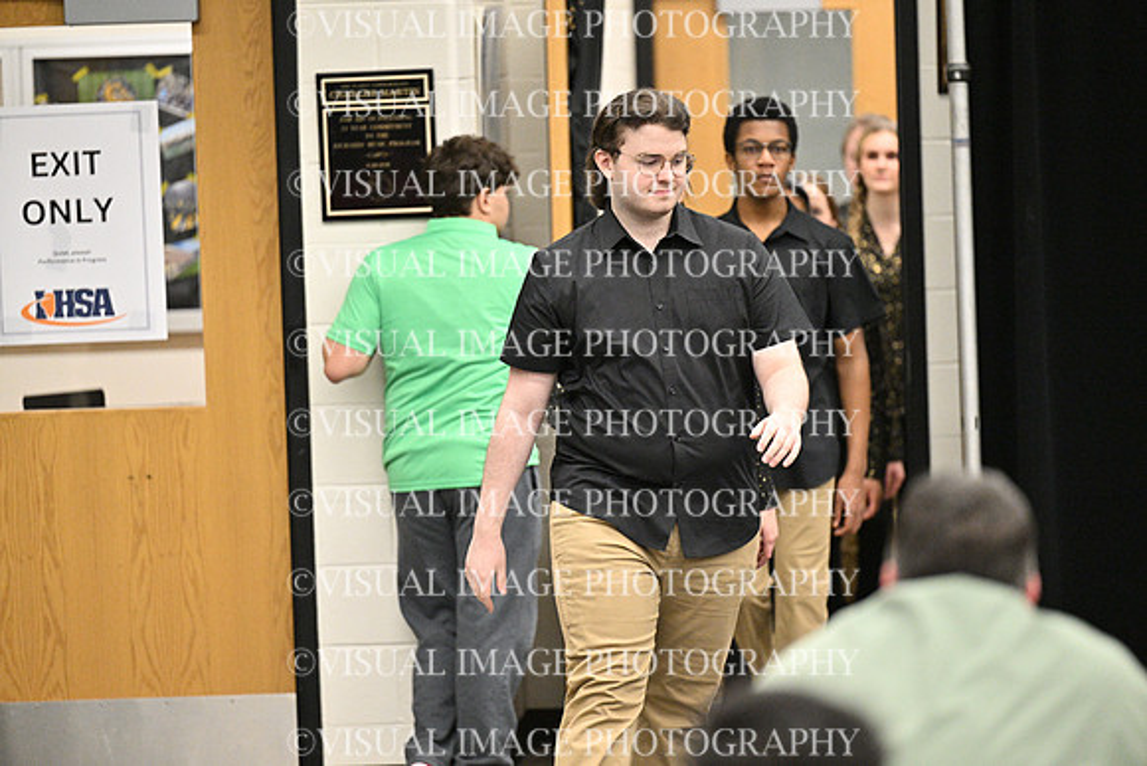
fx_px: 6373
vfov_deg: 6.9
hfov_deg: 10.3
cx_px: 574
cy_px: 383
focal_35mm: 200
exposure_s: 1/500
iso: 6400
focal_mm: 200
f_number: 2.8
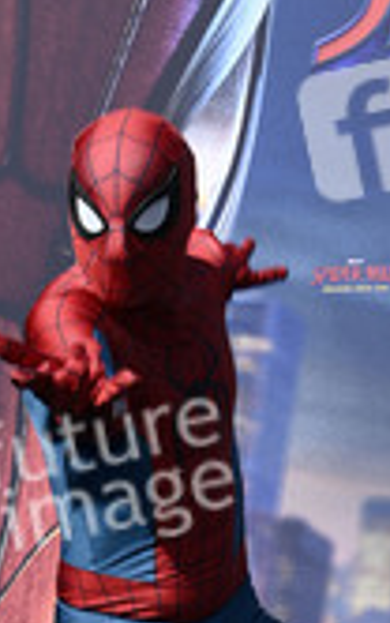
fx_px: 2003
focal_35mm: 118
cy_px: 676
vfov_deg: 17.1
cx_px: 150
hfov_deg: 11.1
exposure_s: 1/400
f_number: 6.3
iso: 100
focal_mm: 48
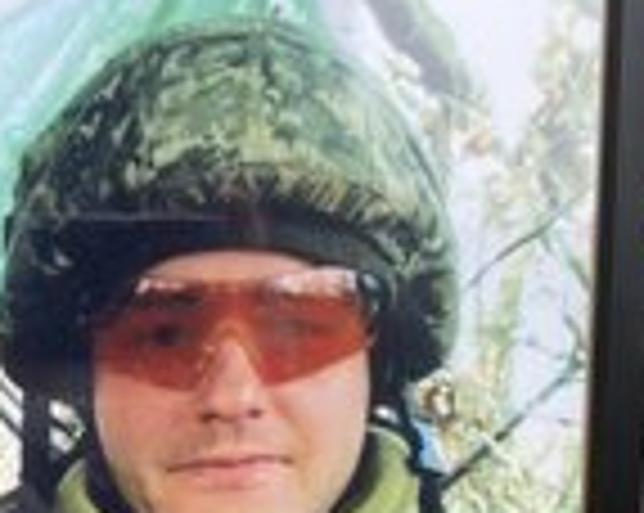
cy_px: 446
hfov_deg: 26.1
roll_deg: +0.8
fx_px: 1351
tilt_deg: -36.0
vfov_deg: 21.1
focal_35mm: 71
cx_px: 95
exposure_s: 1/439
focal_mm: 4.25
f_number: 1.8
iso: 32
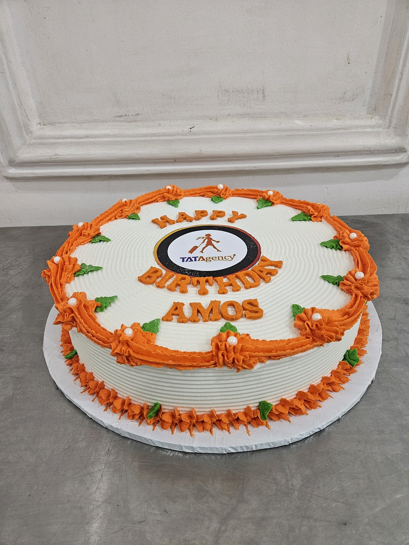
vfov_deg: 73.9
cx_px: 204
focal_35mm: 23
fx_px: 362
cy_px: 272
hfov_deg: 58.9
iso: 400
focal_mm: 5.4
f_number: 1.8
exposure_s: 1/100
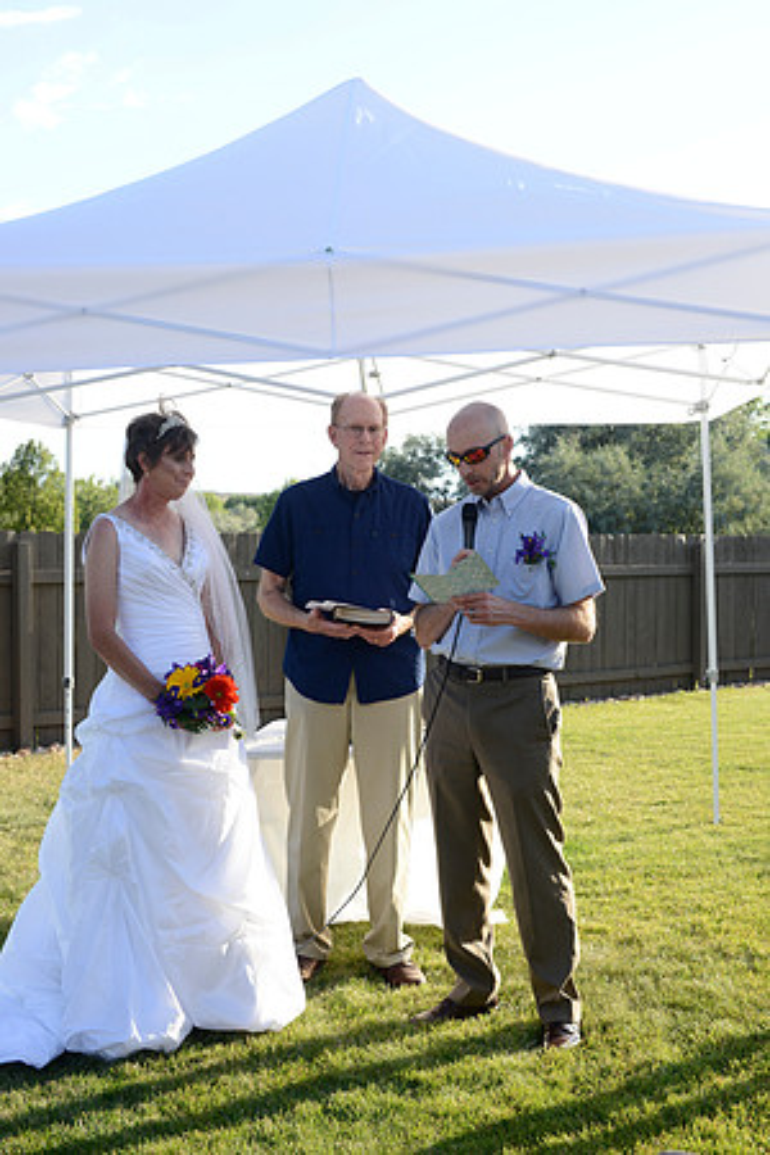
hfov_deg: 27.0
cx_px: 385
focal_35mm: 50
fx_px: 1604
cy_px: 578
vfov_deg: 39.6
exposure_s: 1/200
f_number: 6.3
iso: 200
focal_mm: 50
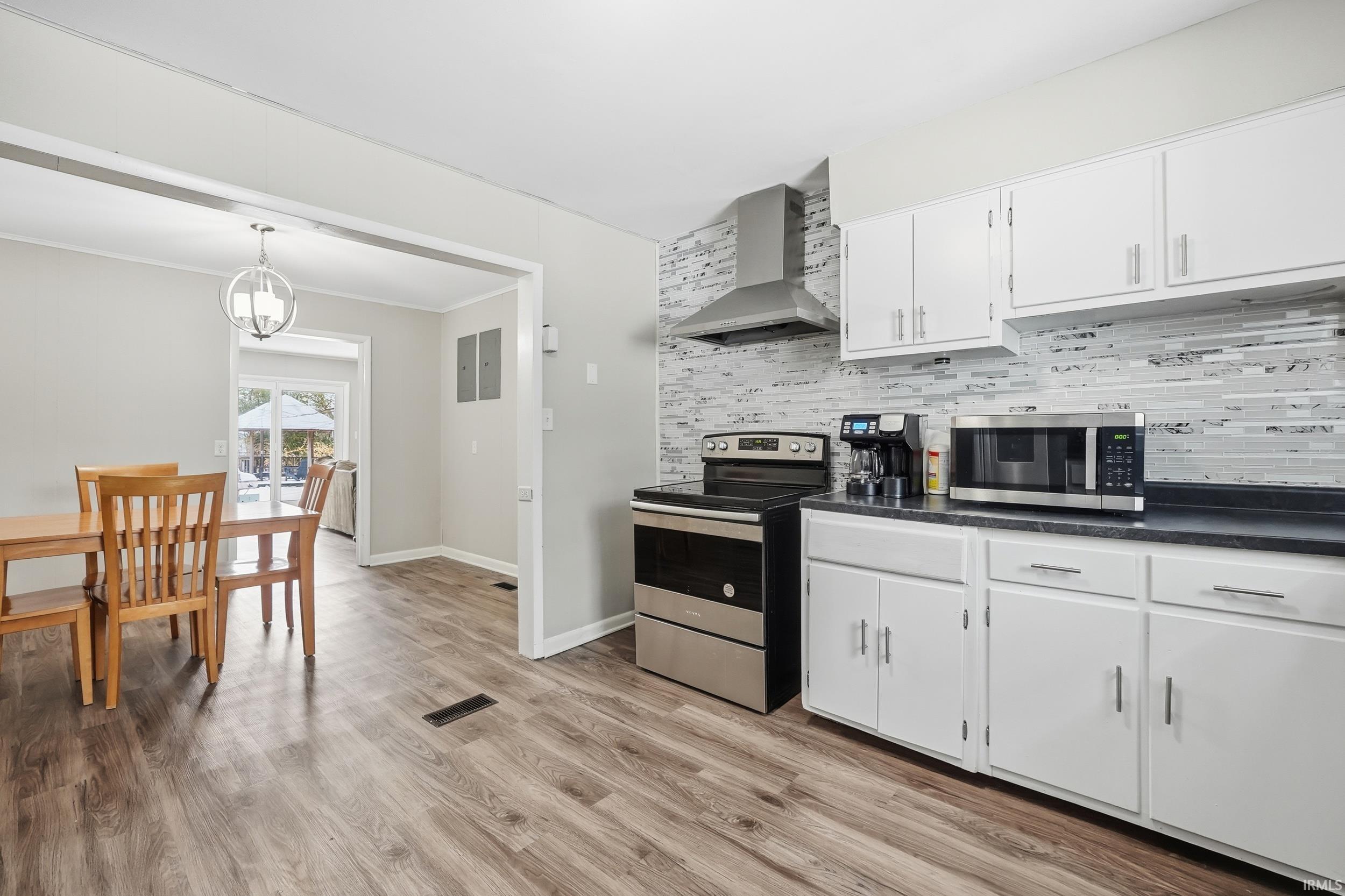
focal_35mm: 15
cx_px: 672
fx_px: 560
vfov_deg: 77.3
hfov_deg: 100.4
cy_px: 448
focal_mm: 10
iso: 100
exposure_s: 1/80
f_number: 4
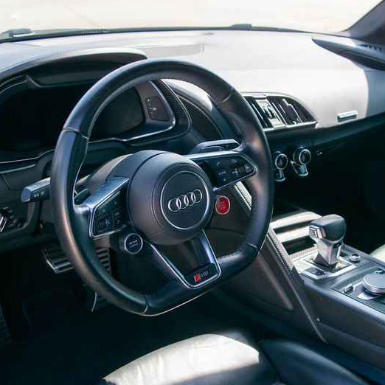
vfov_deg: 37.5
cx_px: 264
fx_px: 566
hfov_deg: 37.1
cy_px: 212
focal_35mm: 45
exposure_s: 1/1000
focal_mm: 18
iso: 400
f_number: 4
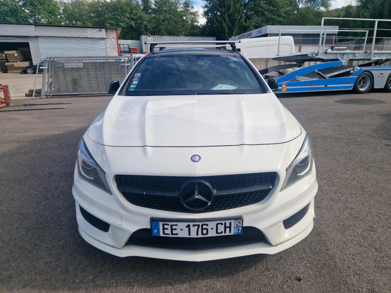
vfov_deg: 58.9
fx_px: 260
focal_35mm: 23
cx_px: 196
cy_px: 146
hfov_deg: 73.9
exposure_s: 1/1250
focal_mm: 5.4
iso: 50
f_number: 1.8
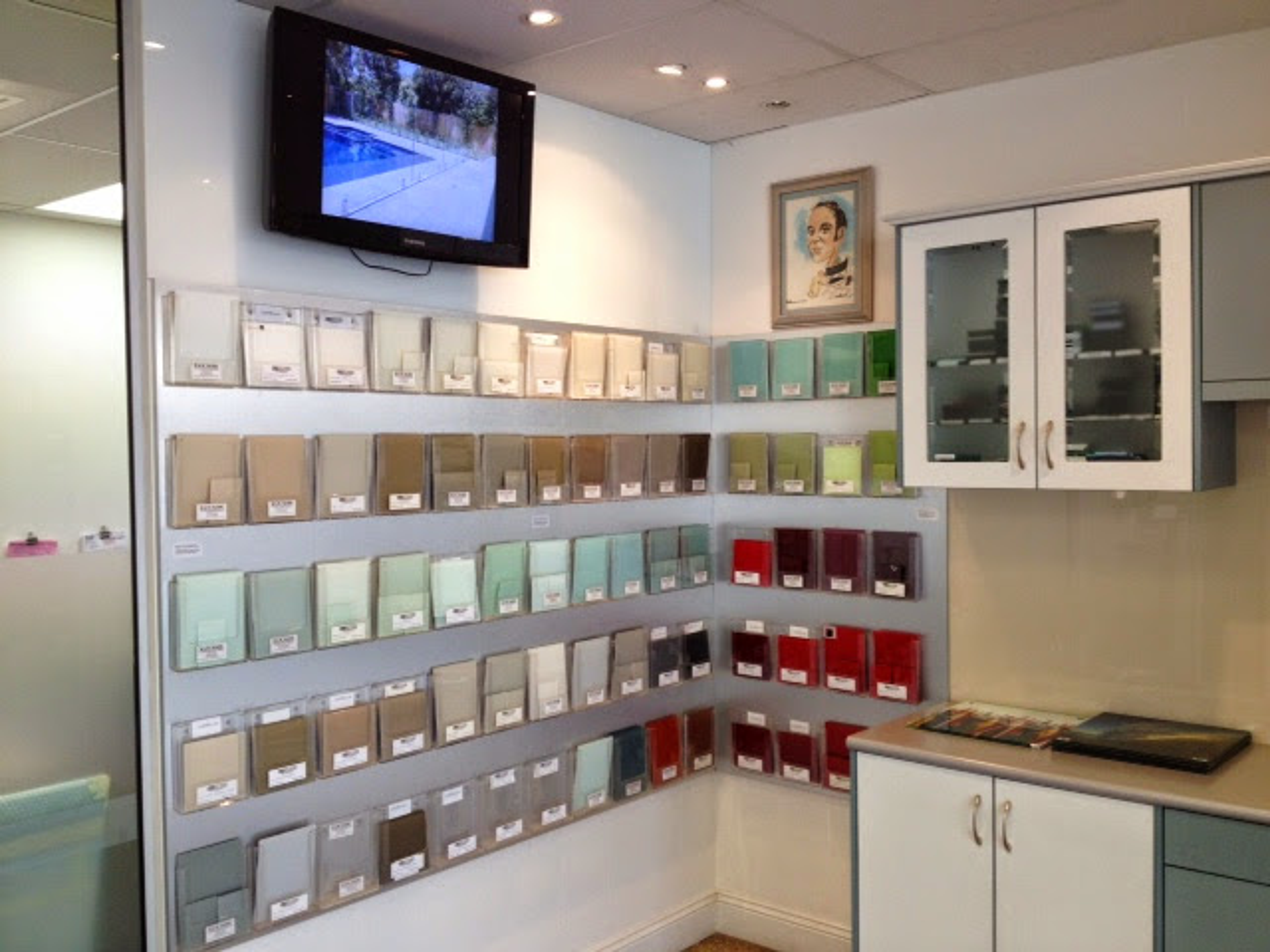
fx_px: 1284
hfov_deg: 52.6
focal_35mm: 35
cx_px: 635
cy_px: 476
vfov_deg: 40.7
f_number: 2.4
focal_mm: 4.28
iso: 64
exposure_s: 1/60
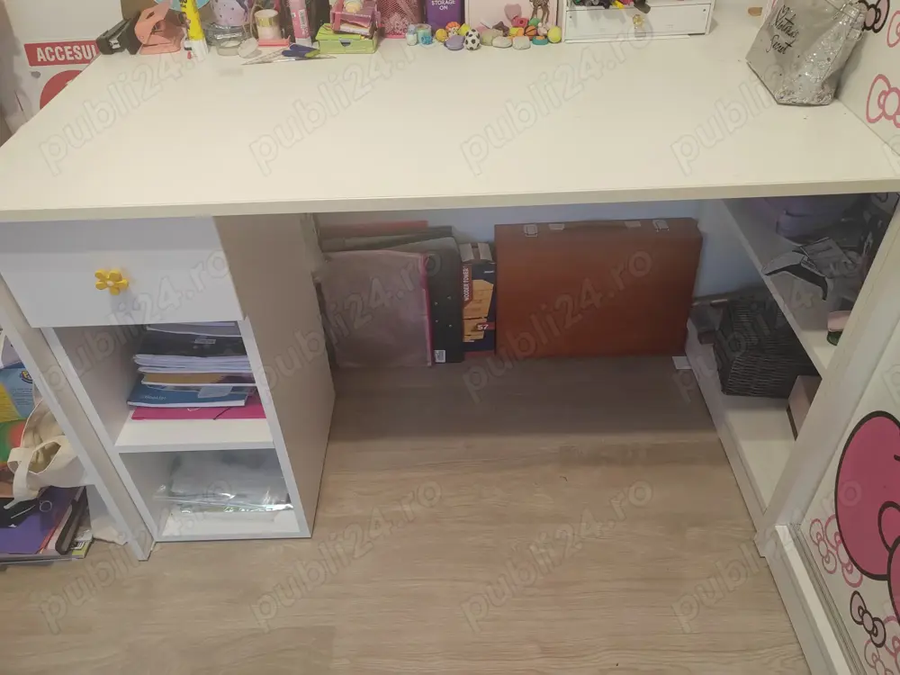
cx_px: 450
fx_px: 702
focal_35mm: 27
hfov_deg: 65.3
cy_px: 338
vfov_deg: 51.4
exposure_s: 1/50
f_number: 1.9
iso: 1250
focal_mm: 5.52
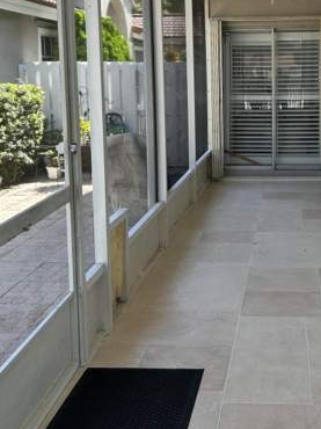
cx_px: 241
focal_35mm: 45
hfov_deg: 31.6
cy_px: 137
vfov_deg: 41.5
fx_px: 557
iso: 40
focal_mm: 5.7
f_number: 1.5
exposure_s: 1/260
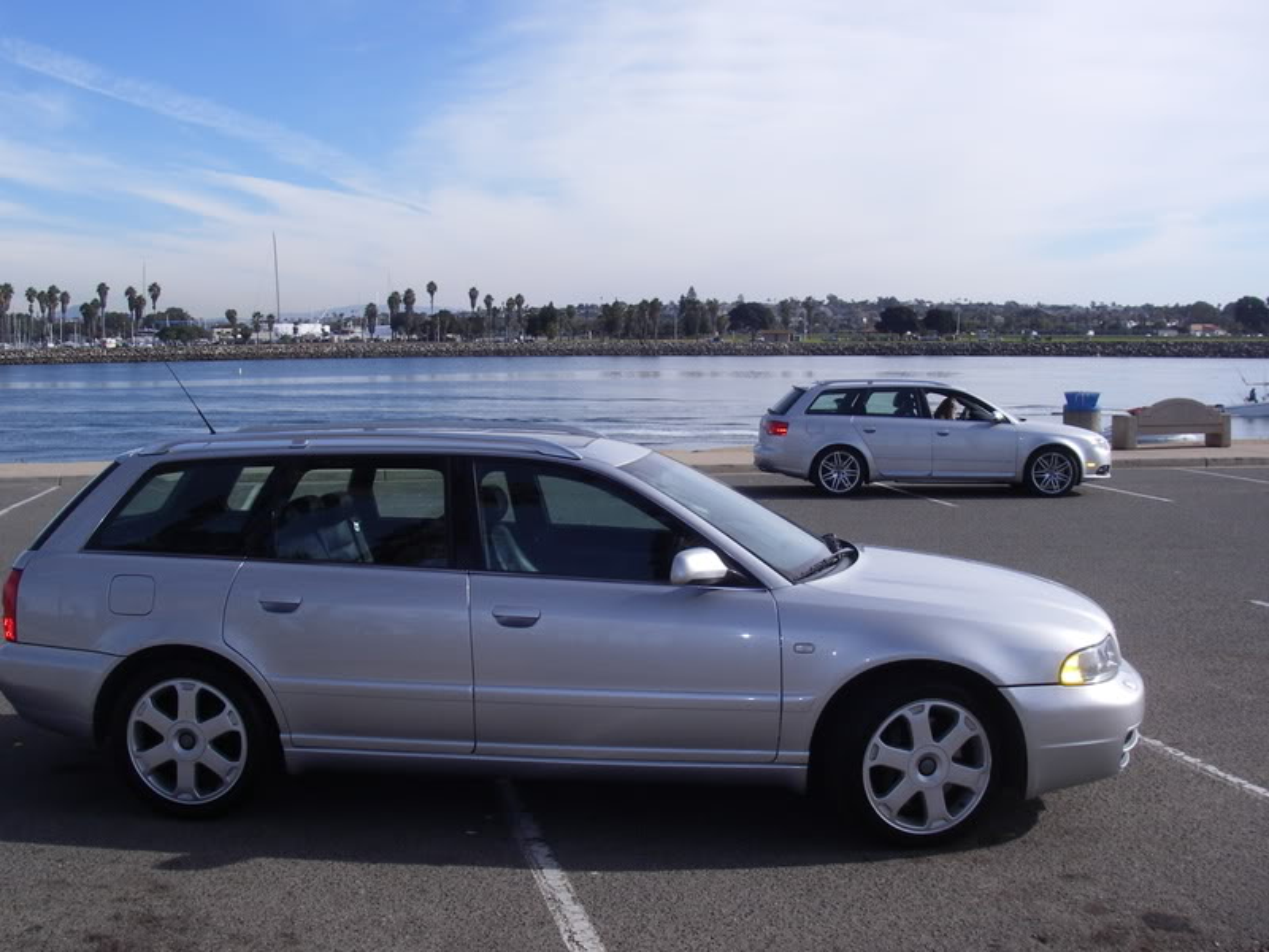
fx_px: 1393
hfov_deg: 49.0
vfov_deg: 37.7
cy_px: 476
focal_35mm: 38
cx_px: 634
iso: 100
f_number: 6.6
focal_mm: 6.3
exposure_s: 1/320
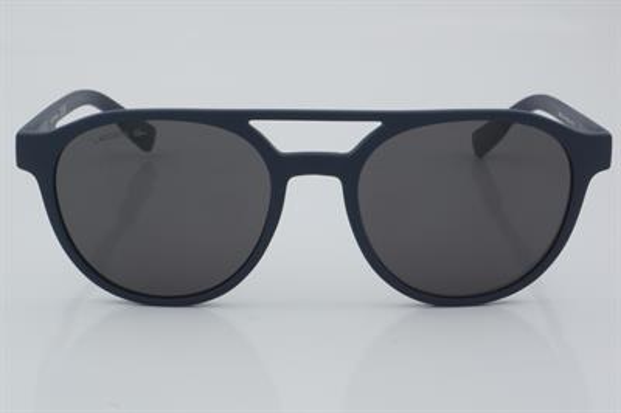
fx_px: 1422
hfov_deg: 24.6
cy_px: 206
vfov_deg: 16.5
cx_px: 310
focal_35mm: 82
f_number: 32
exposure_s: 1/4
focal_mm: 55
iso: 100
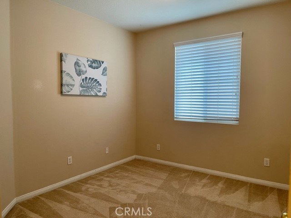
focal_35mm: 26
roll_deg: +0.7
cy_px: 109
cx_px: 146
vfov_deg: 53.1
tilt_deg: -4.3
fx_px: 219
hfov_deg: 67.3
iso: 80
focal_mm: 5.1
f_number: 1.6
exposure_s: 1/60
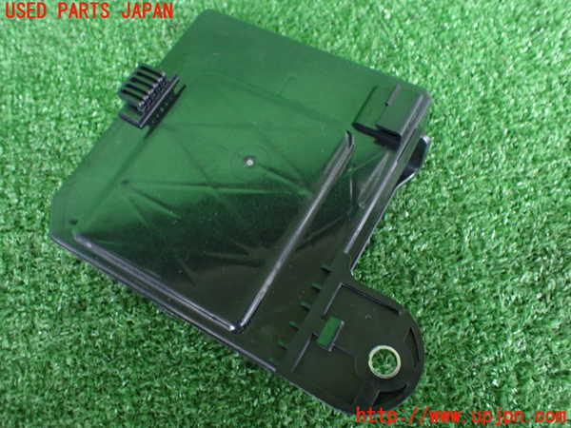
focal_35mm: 30
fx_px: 495
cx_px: 286
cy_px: 214
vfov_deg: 46.8
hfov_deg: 60.0
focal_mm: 5.4
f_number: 2.3
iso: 800
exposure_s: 1/40
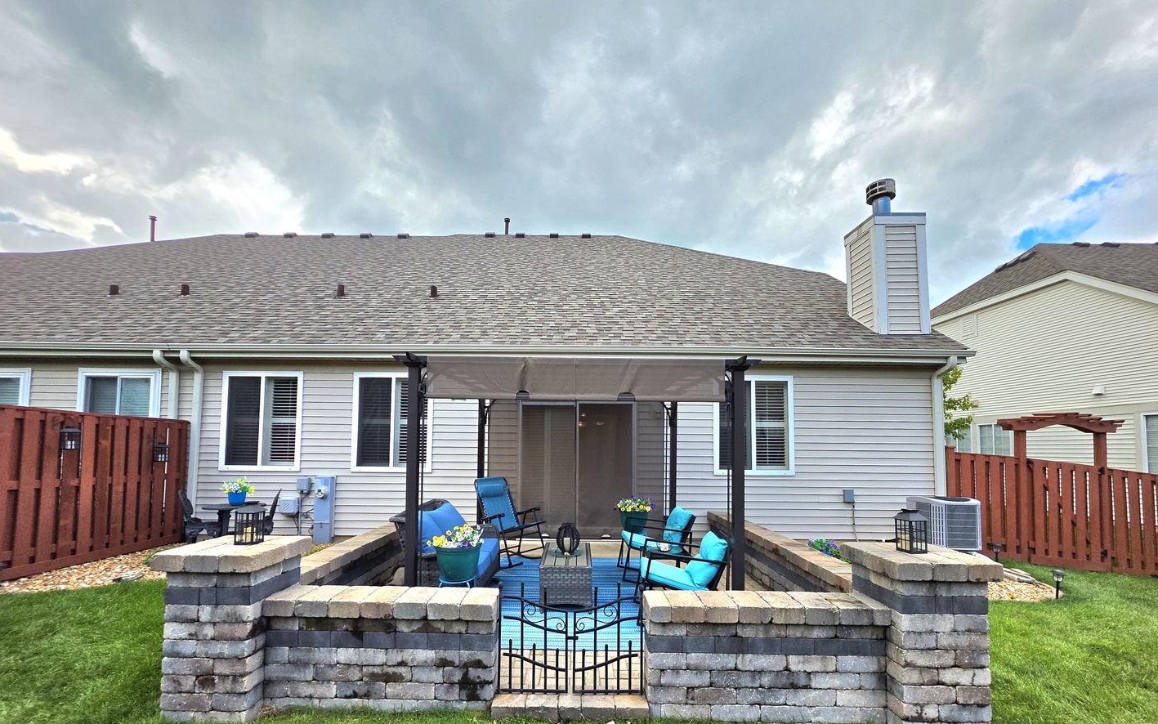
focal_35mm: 14
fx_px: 442
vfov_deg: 77.7
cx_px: 583
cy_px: 435
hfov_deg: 105.3
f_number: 1.9
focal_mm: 2.2
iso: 50
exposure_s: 1/2000
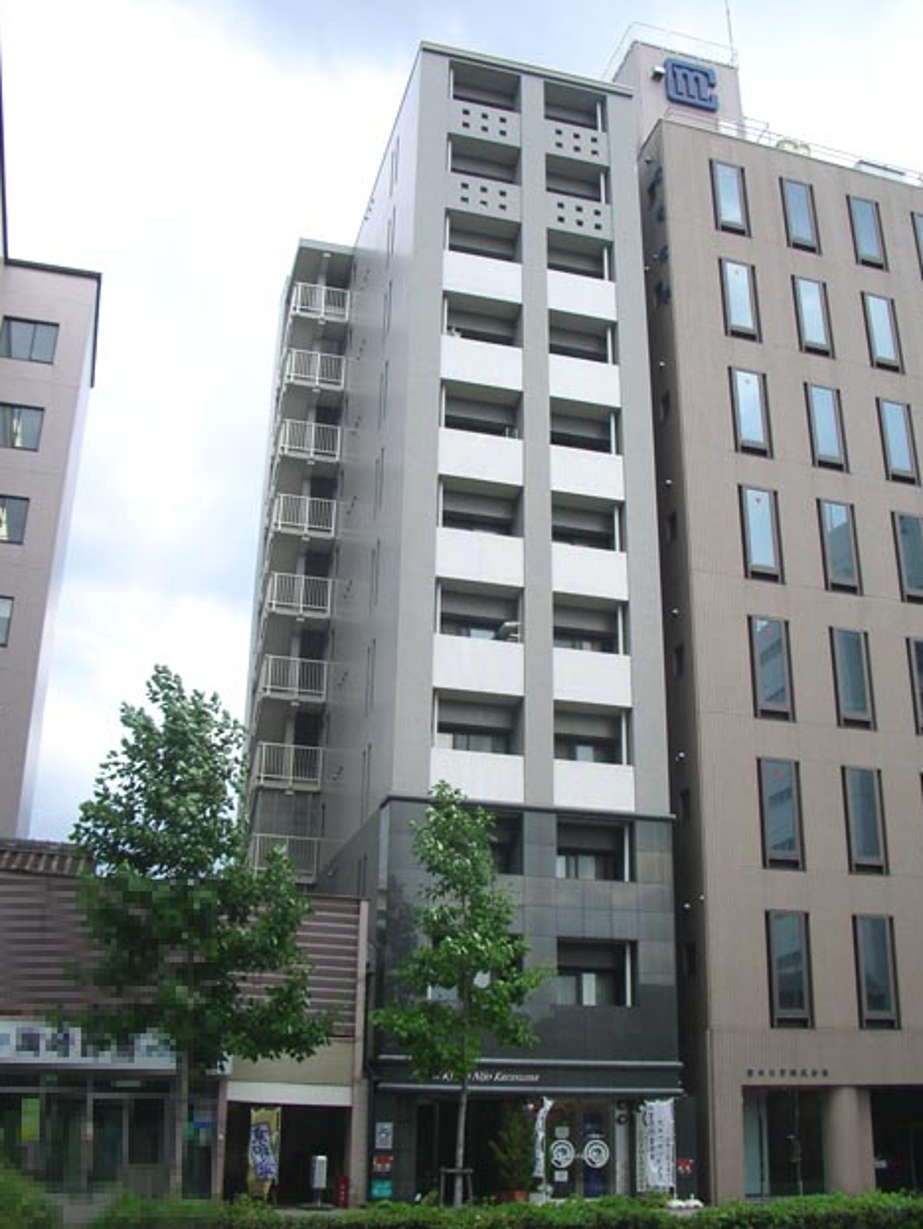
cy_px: 622
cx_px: 455
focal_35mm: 36
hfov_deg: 39.7
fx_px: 1279
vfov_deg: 51.3
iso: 80
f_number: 4.3
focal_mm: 5.8
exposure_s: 1/200
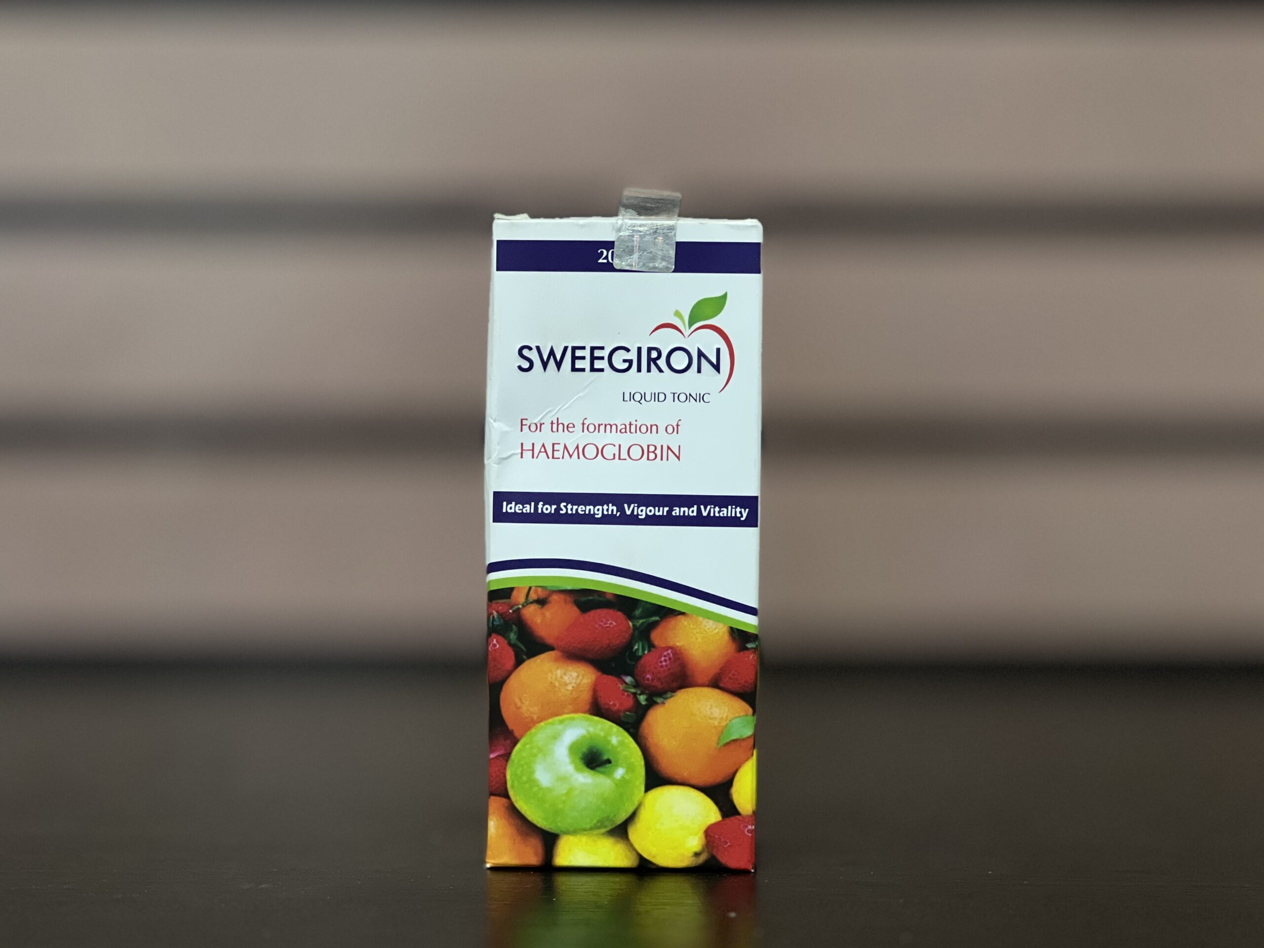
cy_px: 474
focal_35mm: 77
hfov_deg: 25.3
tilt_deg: -3.2
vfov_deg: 19.1
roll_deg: +0.0
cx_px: 632
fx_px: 2812
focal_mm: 9
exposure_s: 1/33
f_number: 2.8
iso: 400
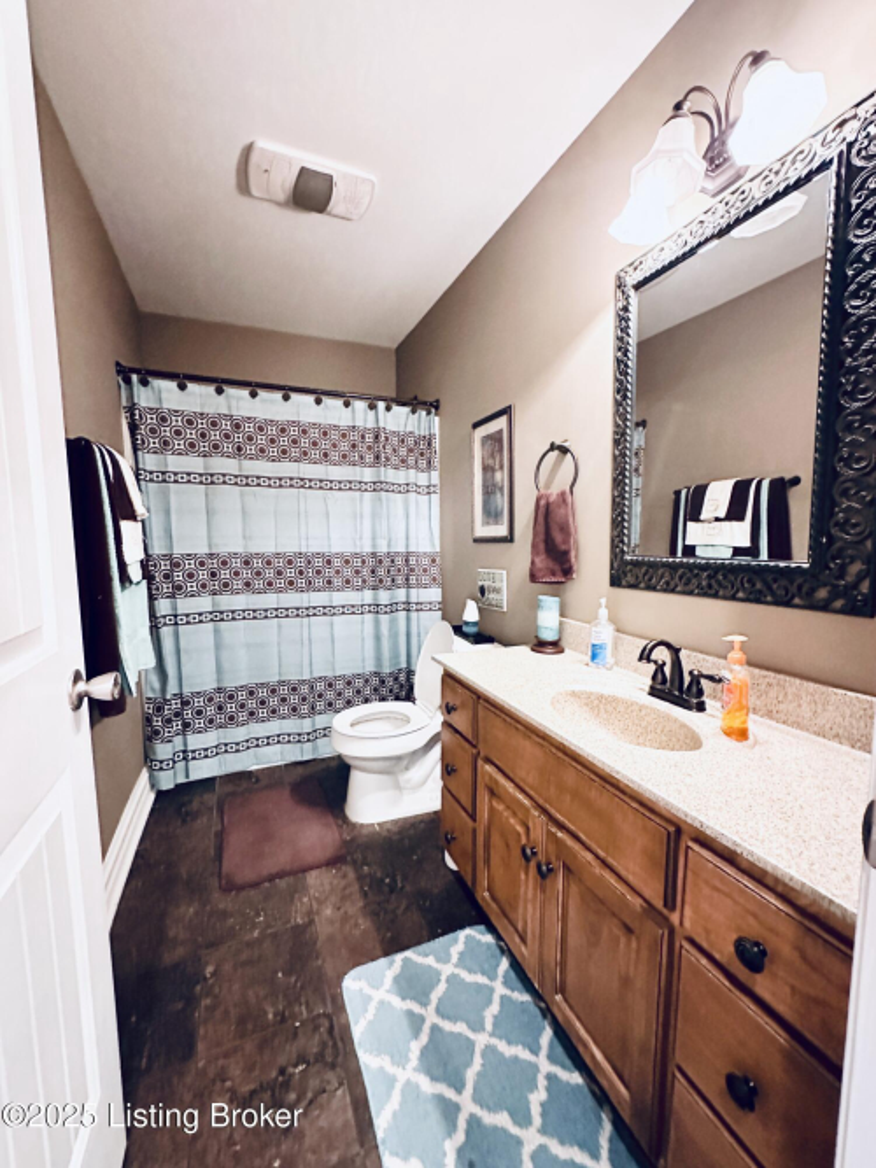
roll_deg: +1.3
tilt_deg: -5.1
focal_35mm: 14
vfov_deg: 102.1
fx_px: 473
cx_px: 438
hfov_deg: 85.7
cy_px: 584
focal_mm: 2.22
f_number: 2.2
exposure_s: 1/40
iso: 1000
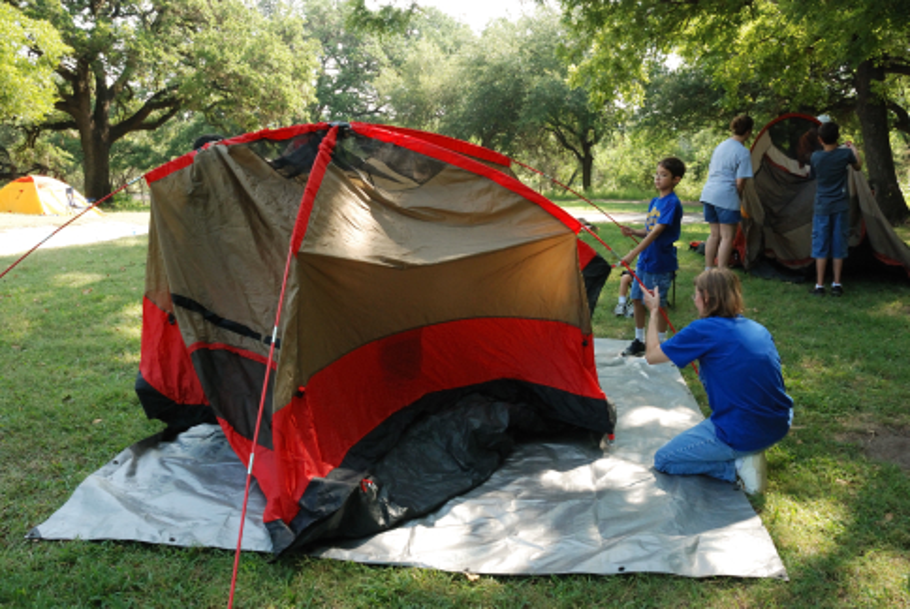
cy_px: 304
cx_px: 455
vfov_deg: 43.7
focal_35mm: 30
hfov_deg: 61.9
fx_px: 759
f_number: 10
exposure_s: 1/125
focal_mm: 20
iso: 800
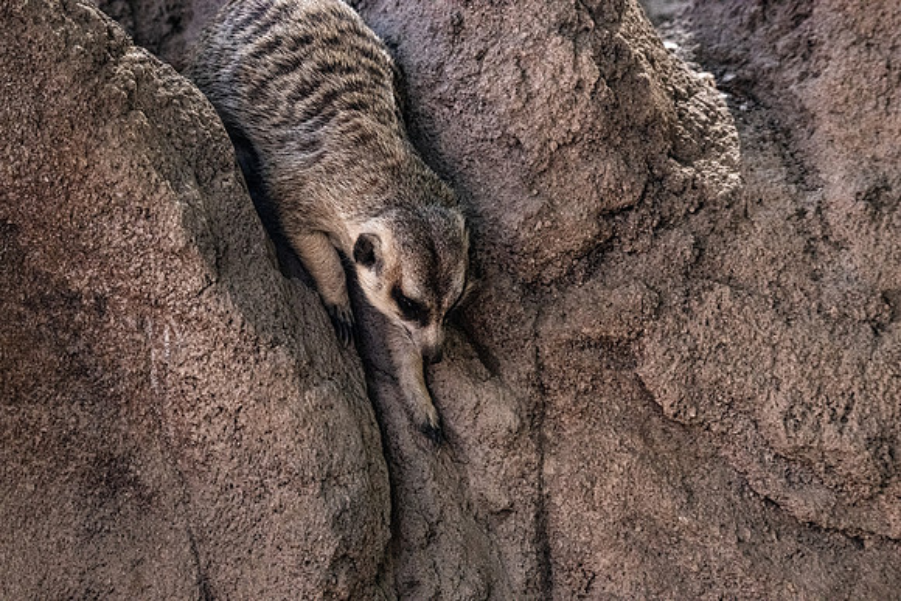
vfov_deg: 5.5
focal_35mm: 250
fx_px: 6258
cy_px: 300
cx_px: 450
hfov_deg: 8.2
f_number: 10
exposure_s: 1/1000
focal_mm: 250
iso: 10000
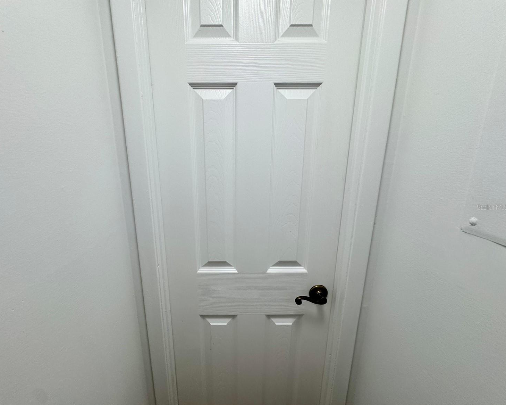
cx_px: 232
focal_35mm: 15
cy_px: 207
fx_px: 225
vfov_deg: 84.0
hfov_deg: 96.6
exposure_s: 1/120
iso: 40
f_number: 2.2
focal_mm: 2.22
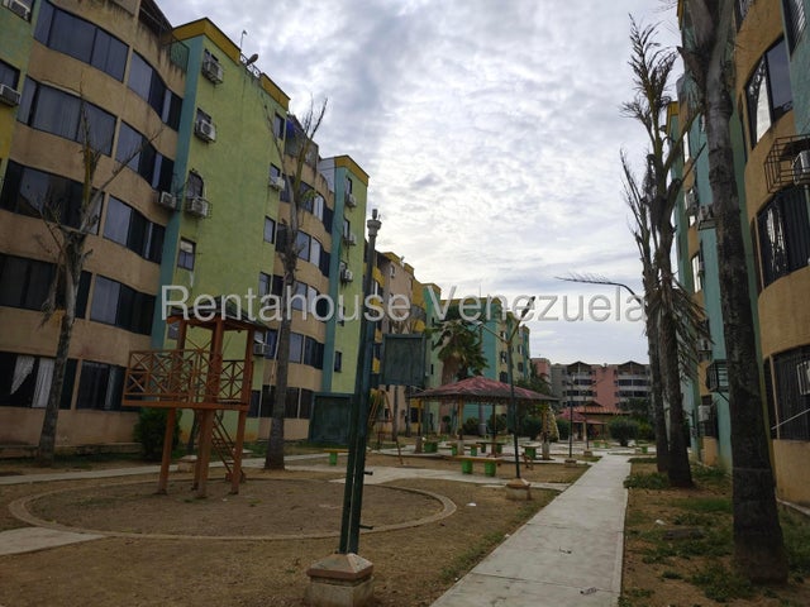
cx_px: 405
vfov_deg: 58.9
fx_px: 538
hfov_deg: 73.9
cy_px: 304
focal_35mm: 23
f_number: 1.65
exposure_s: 1/179
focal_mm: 6.19
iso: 50
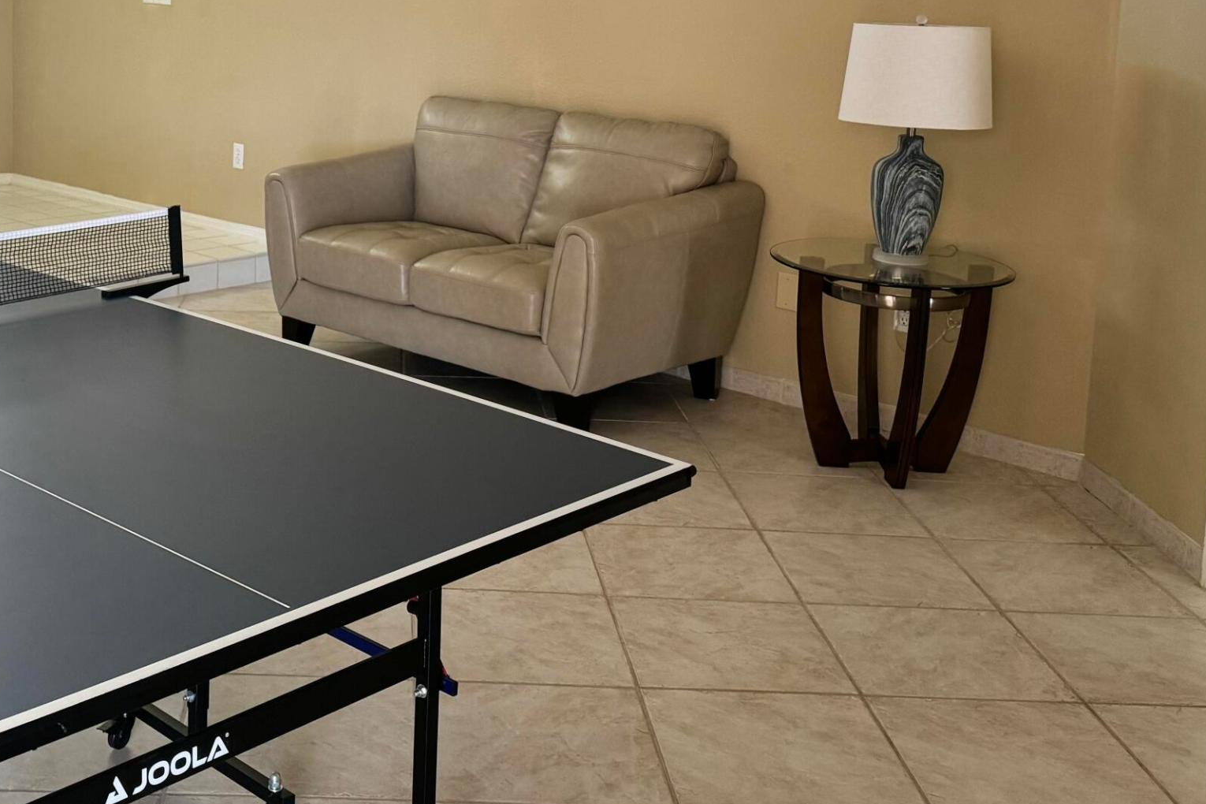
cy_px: 154
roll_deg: -1.1
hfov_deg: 41.1
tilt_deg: -7.5
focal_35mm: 47
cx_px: 354
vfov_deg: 28.0
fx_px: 1574
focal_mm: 6.76
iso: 320
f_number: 1.78
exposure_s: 1/60
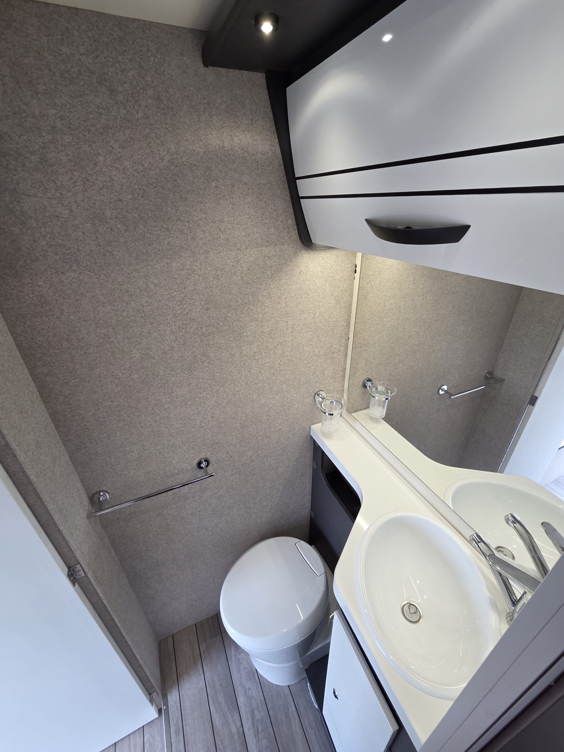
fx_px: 282
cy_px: 376
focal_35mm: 13
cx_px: 282
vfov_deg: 106.2
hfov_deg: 89.9
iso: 125
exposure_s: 1/100
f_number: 2.2
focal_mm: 2.2
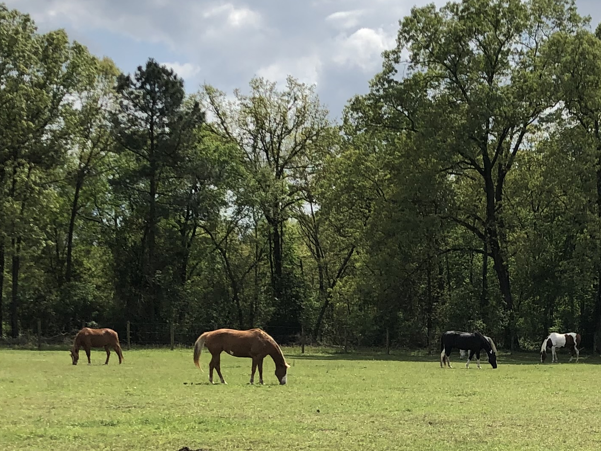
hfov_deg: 24.1
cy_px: 442
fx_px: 1389
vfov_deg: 18.0
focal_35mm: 80
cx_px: 466
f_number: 1.8
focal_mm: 4
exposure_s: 1/2404
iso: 20
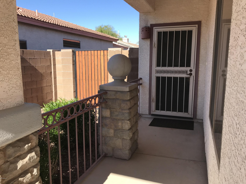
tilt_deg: -8.1
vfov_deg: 49.7
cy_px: 92
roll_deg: -0.5
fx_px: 199
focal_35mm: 28
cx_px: 123
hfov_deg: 63.4
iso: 20
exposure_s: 1/1140
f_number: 1.8
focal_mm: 3.99
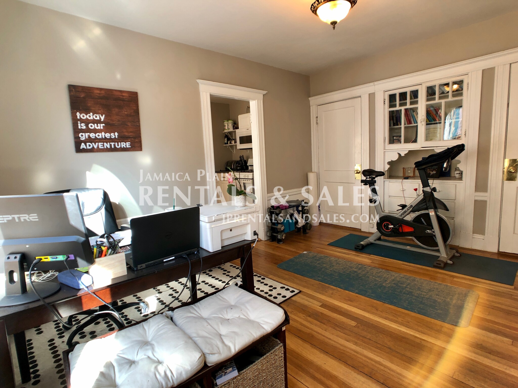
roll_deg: +3.4
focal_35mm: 28
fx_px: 419
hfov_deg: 63.4
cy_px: 194
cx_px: 259
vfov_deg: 49.7
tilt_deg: -6.5
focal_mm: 3.99
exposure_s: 1/30
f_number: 1.8
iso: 40
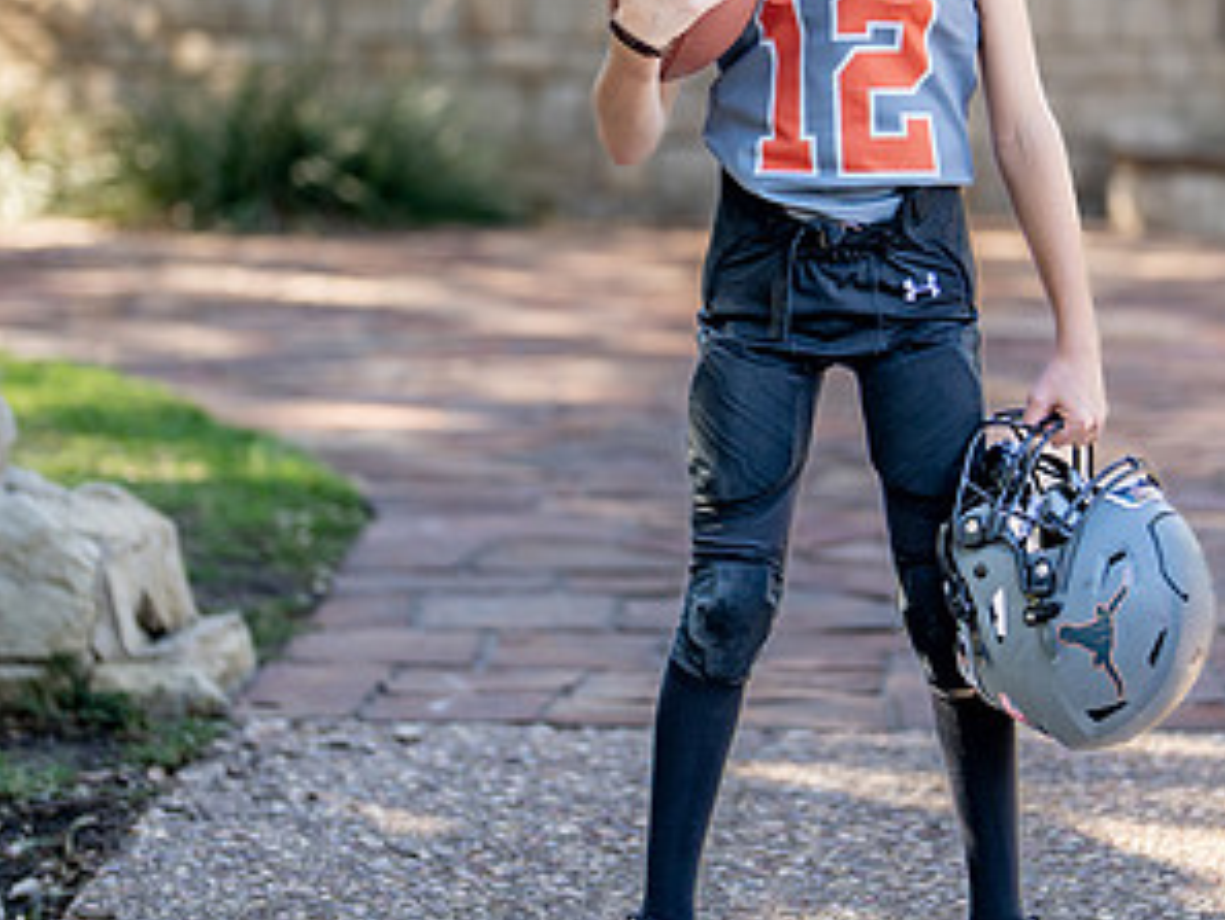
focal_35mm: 110
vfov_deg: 13.4
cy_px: 291
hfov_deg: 17.8
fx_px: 3894
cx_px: 815
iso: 100
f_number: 1.2
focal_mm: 50
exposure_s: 1/1000
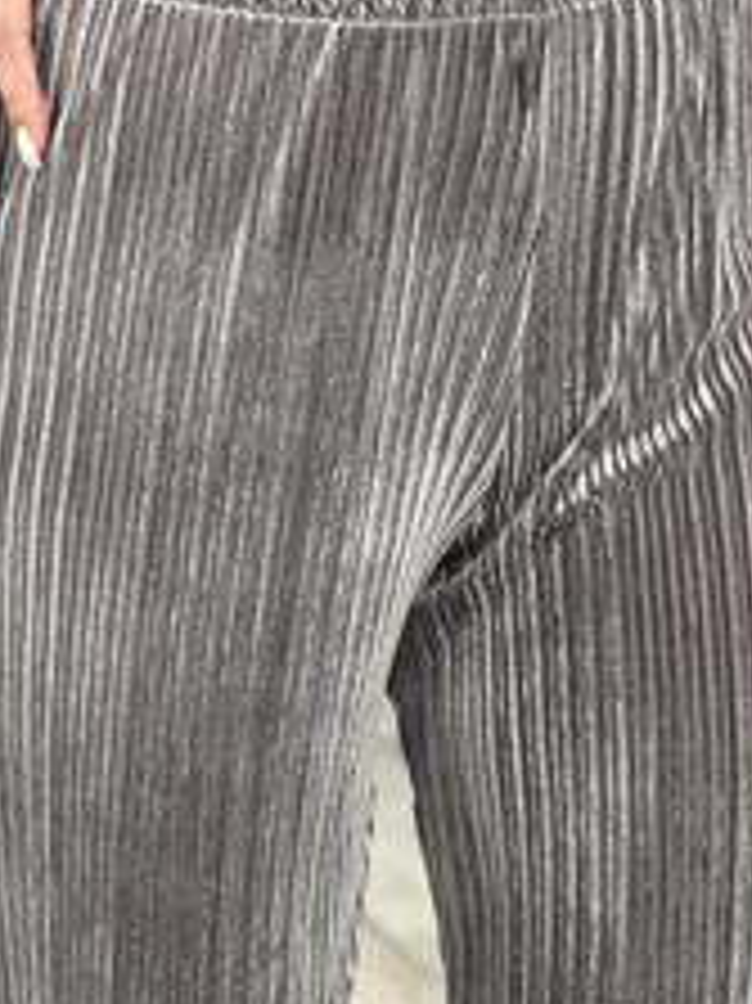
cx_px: 216
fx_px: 2580
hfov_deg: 16.5
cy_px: 804
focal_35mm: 89
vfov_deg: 21.7
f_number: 1.78
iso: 160
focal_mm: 6.86
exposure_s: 1/100
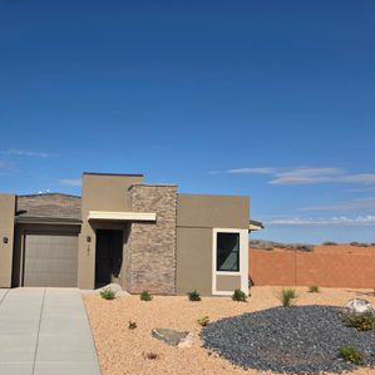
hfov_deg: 46.3
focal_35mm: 34
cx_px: 84
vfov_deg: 48.2
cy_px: 223
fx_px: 417
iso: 64
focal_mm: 6.3
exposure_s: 1/7944
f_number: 1.7
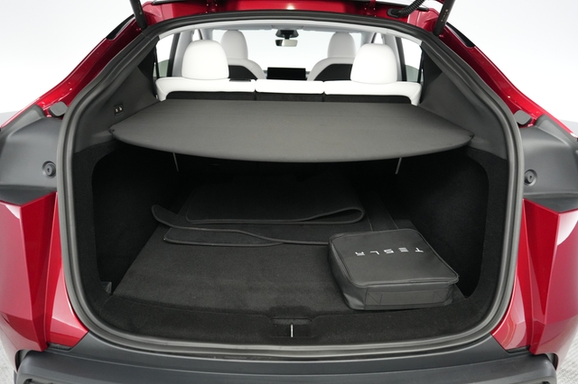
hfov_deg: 73.8
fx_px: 385
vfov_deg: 53.1
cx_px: 289
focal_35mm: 24
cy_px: 192
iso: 5000
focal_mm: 24
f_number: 2.8
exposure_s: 1/160
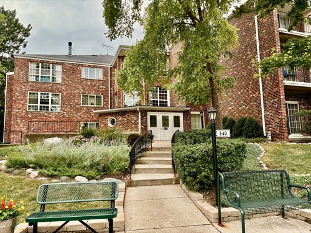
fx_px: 234
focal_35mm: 26
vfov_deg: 53.1
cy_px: 116
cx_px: 156
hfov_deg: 67.3
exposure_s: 1/305
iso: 50
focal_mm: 5.96
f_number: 1.6
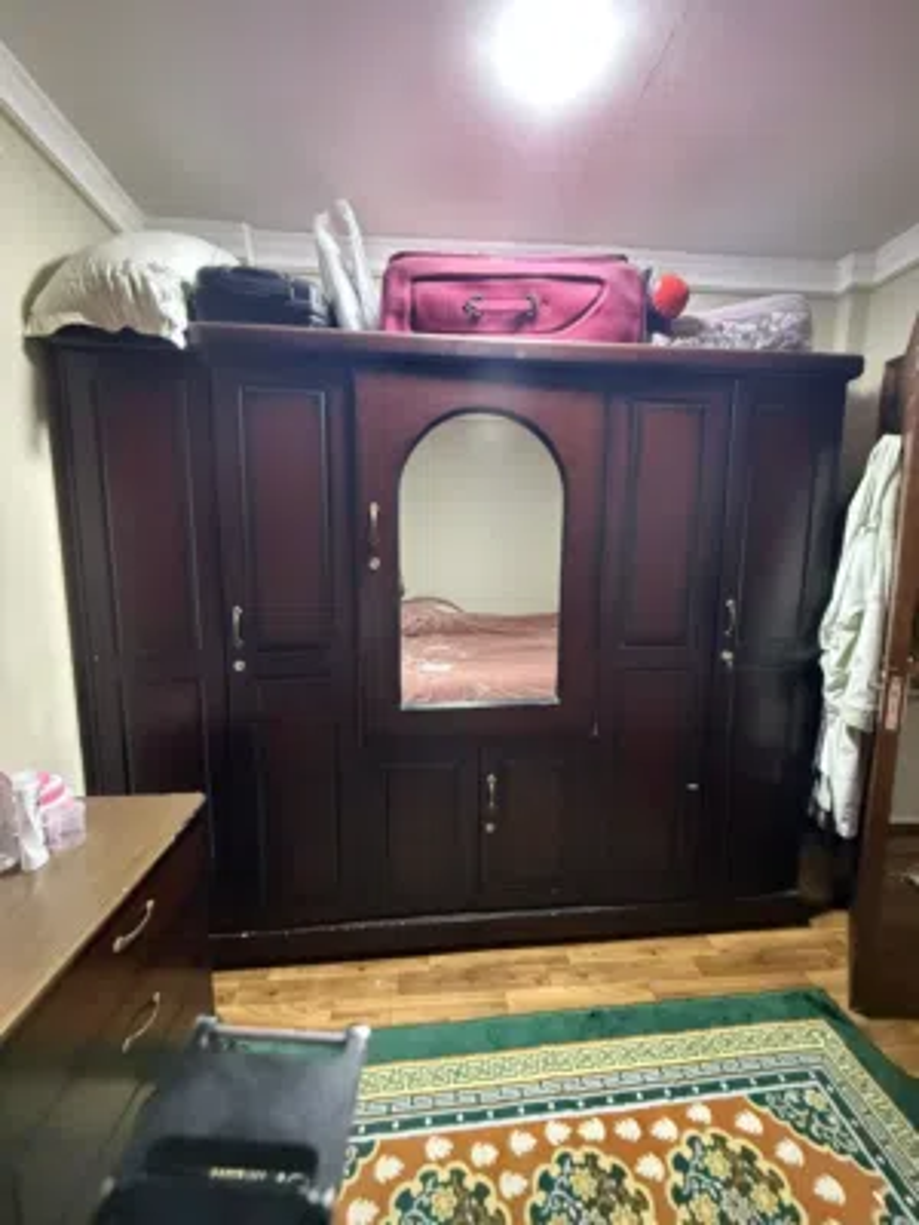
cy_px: 612
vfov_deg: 102.1
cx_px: 460
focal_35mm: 14
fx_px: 496
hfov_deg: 85.7
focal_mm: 2.22
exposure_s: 1/50
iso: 1250
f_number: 2.2
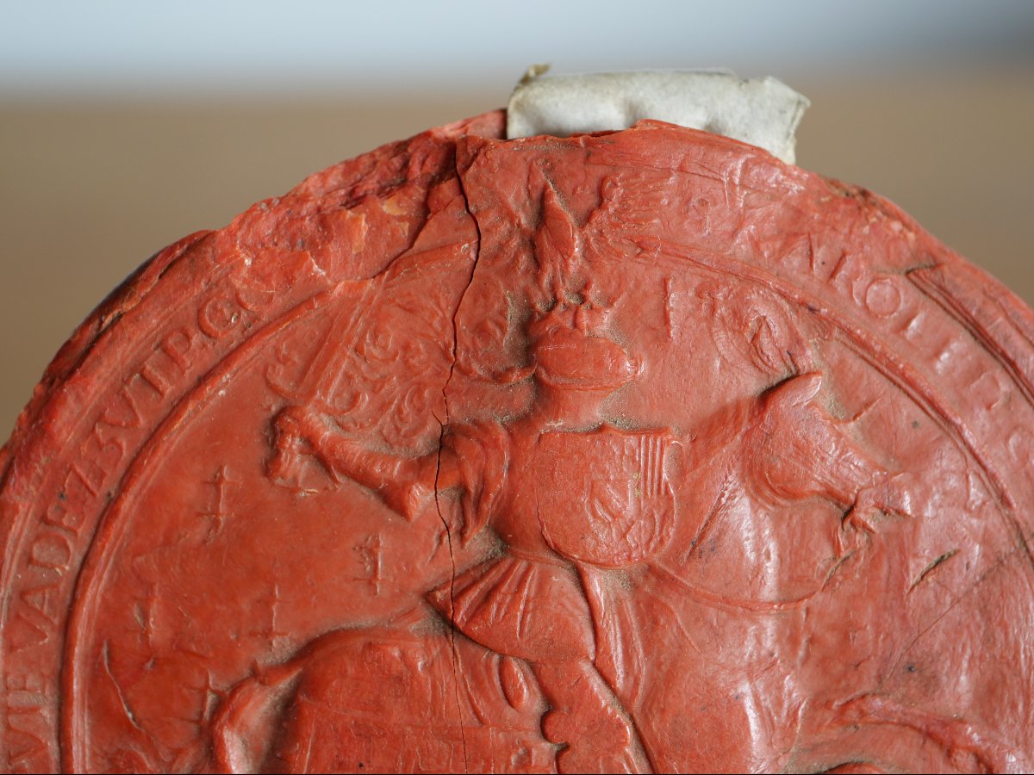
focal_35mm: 60
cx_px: 517
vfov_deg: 24.4
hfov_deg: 32.2
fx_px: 1792
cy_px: 388
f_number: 2.8
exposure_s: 1/60
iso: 400
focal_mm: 30
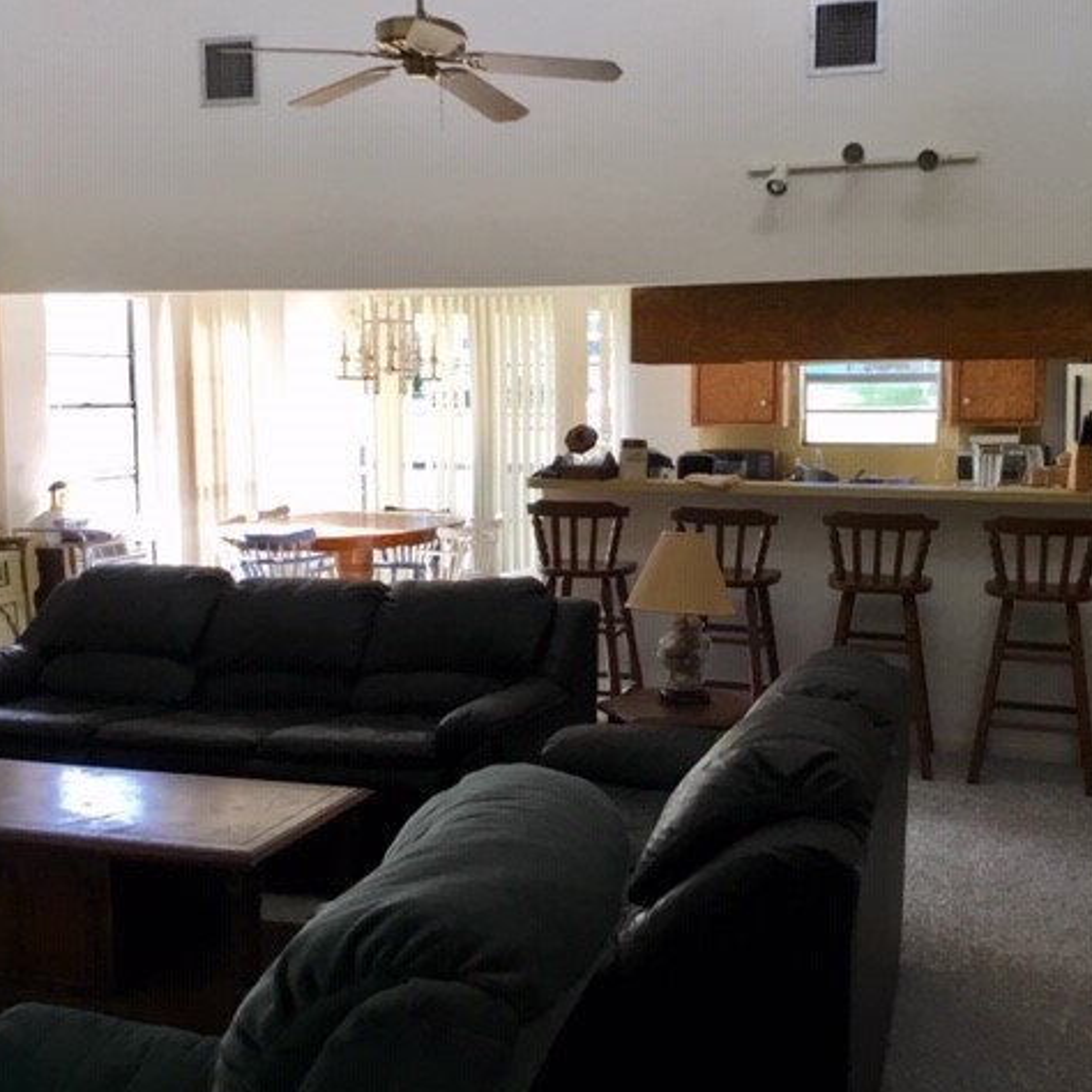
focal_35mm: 37
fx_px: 1321
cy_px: 546
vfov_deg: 44.9
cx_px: 640
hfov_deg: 44.8
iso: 25
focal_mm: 3.3
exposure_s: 1/40
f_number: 2.4
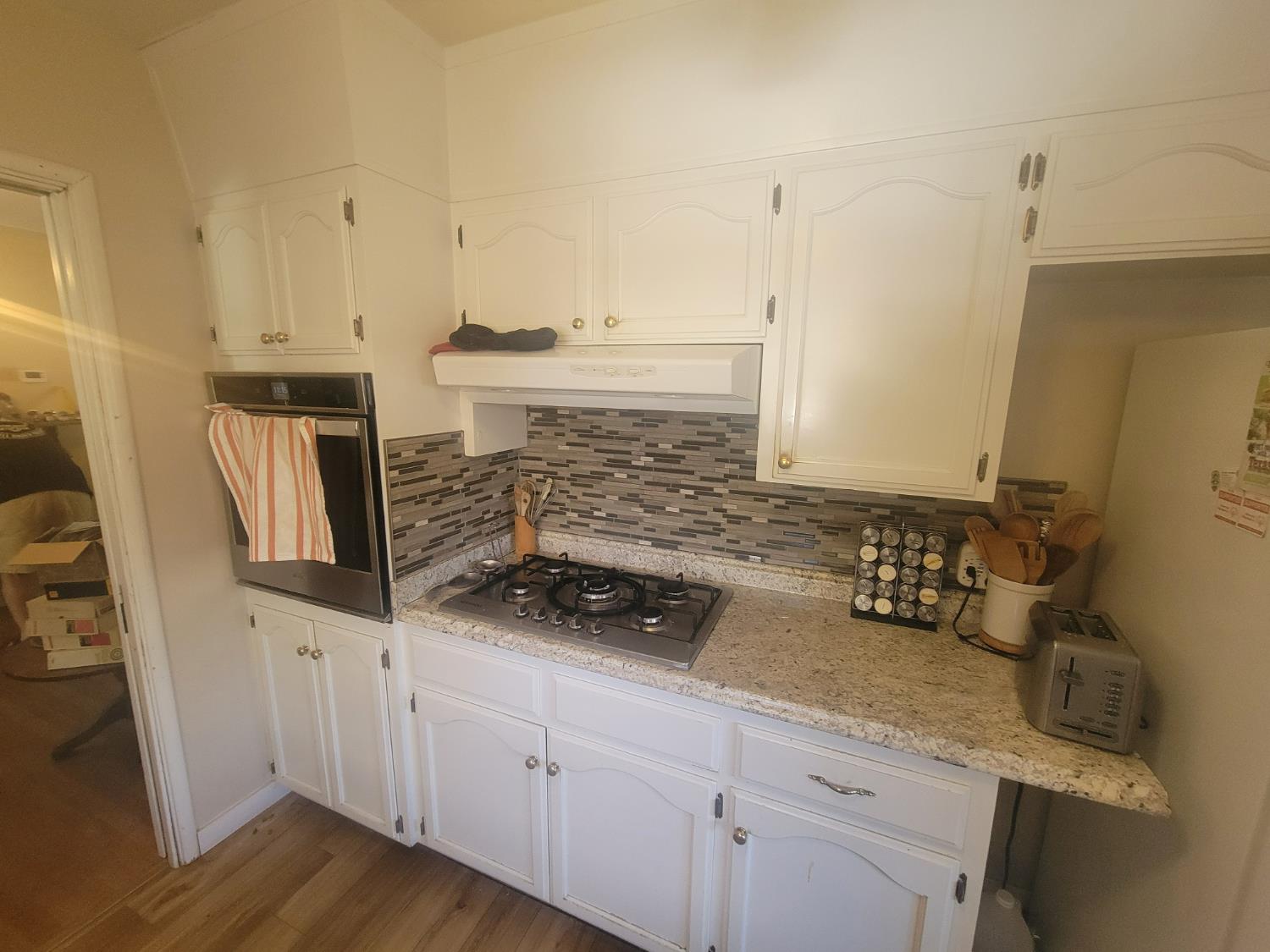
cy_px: 476
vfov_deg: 89.9
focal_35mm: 13
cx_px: 635
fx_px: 477
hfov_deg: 106.2
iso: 320
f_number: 2.2
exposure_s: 1/60
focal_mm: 2.2
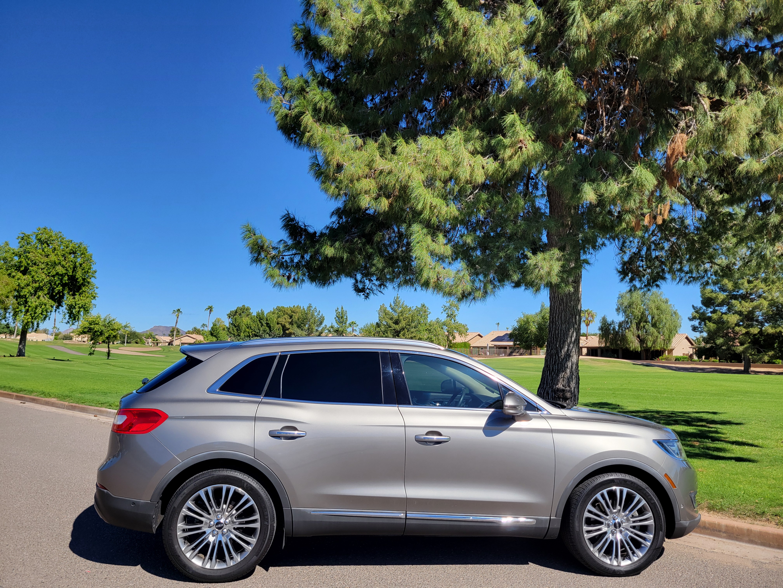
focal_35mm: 26
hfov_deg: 67.3
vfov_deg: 53.1
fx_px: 588
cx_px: 392
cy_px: 294
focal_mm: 5.4
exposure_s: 1/2094
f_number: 1.8
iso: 40
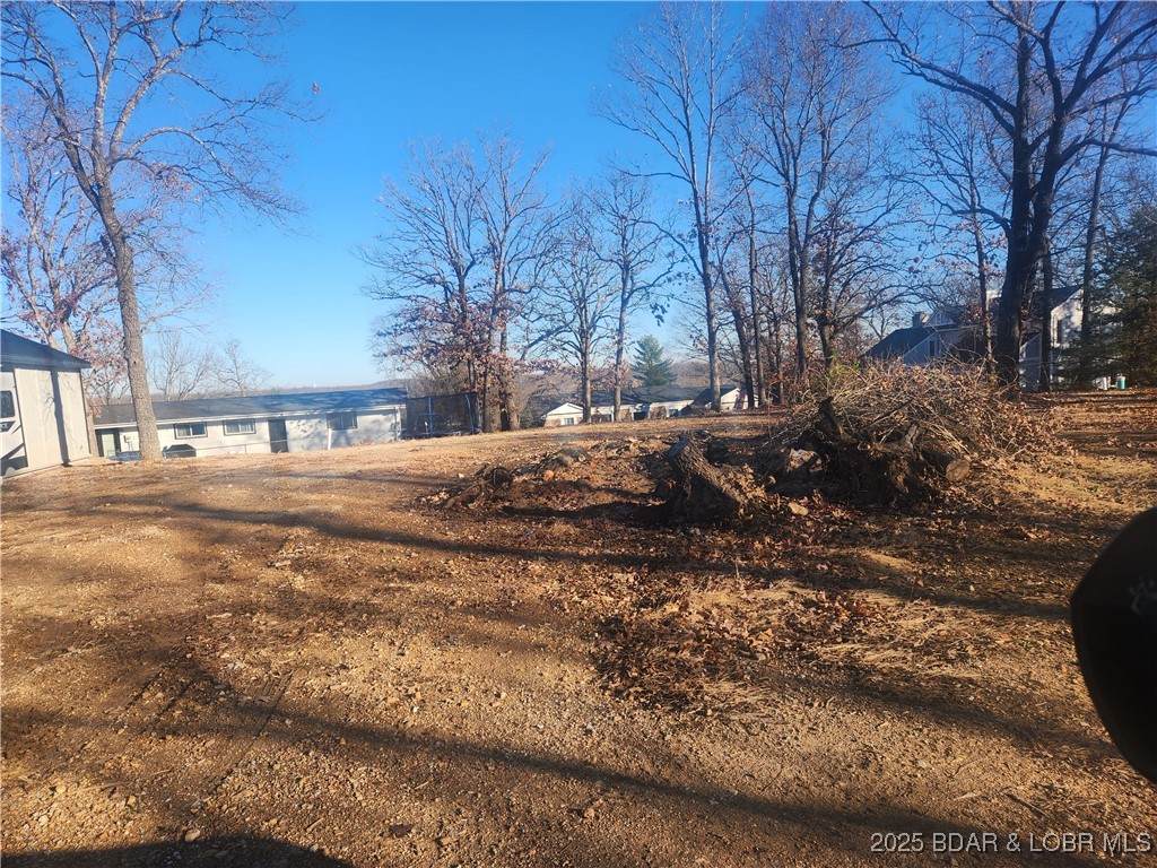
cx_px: 578
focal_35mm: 23
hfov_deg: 73.9
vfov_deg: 58.9
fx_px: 769
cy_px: 434
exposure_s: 1/818
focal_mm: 5.4
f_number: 1.8
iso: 20
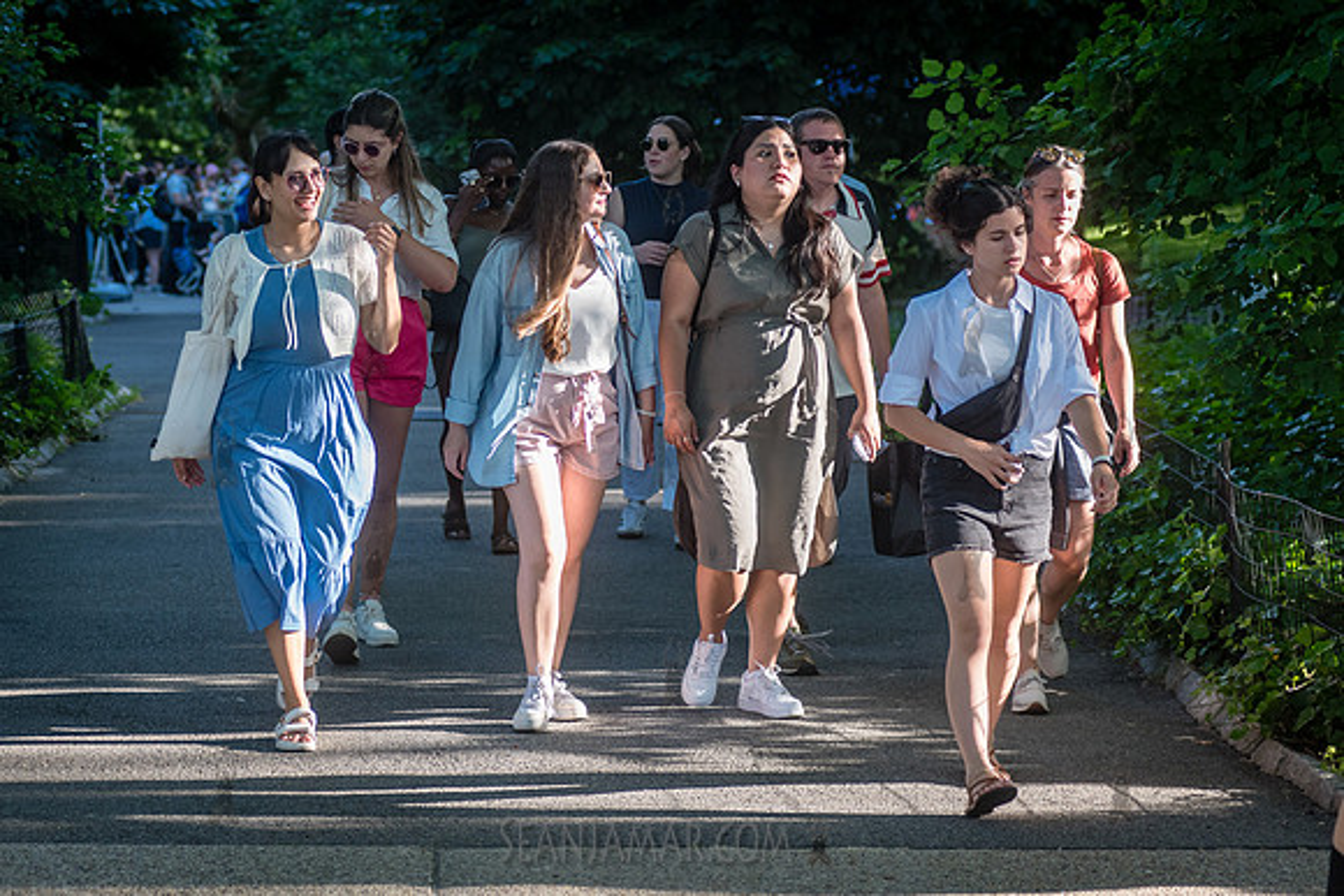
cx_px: 576
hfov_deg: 19.0
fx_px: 4021
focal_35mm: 108
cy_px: 397
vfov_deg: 12.7
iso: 500
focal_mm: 80
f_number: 3.5
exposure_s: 1/640
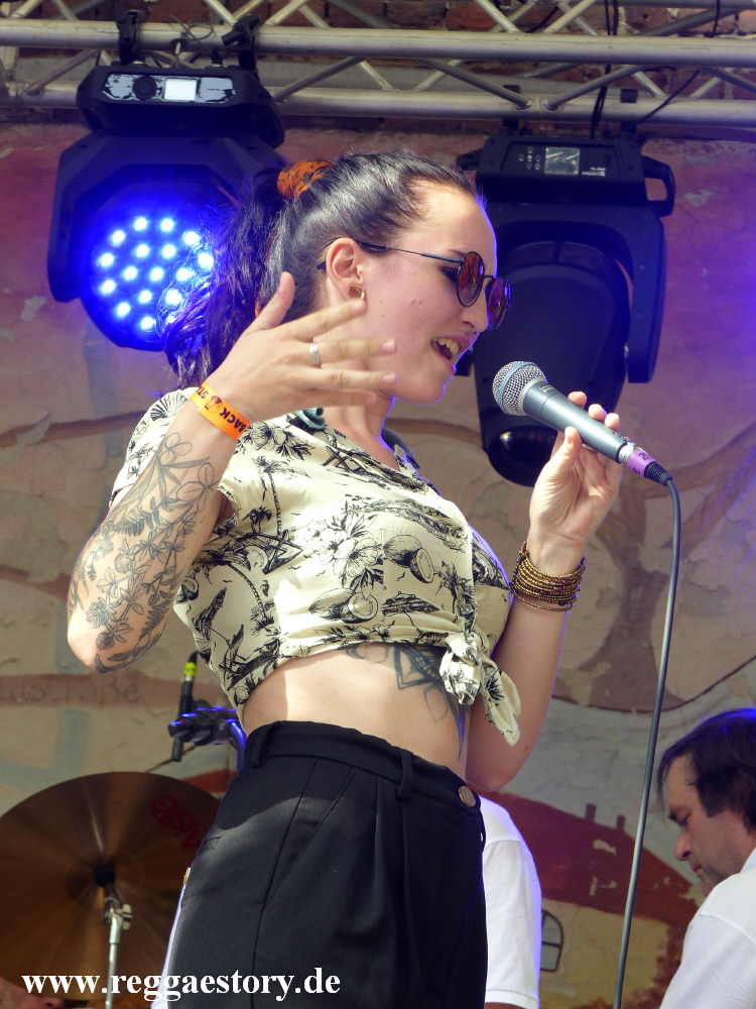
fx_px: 3727
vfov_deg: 15.4
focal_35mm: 128
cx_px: 378
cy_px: 504
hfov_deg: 11.6
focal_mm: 23.1
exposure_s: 1/160
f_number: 4
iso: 100
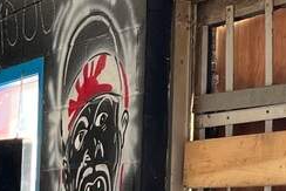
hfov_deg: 14.6
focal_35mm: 133
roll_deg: -1.1
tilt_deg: +1.3
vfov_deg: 10.2
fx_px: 1057
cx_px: 387
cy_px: 189
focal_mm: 5.1
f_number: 1.6
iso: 80
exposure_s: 1/121
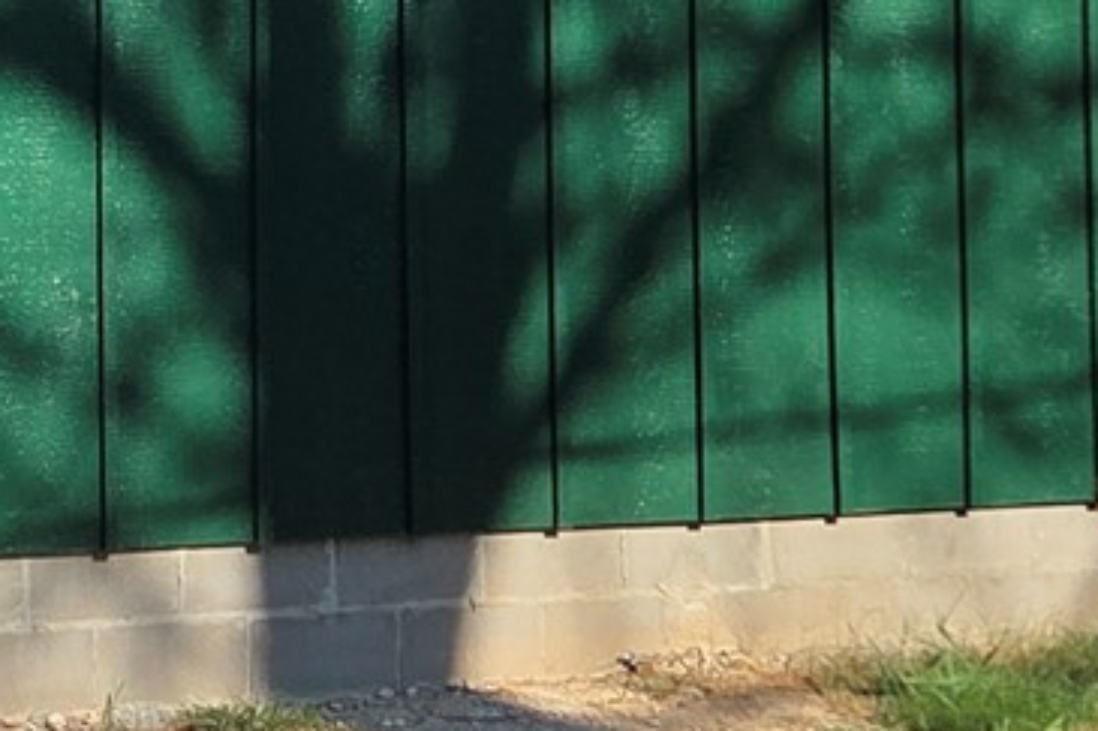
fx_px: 3841
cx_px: -544
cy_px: -289
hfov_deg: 15.1
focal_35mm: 126
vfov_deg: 10.6
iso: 80
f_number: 1.8
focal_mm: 5.4
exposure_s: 1/4663
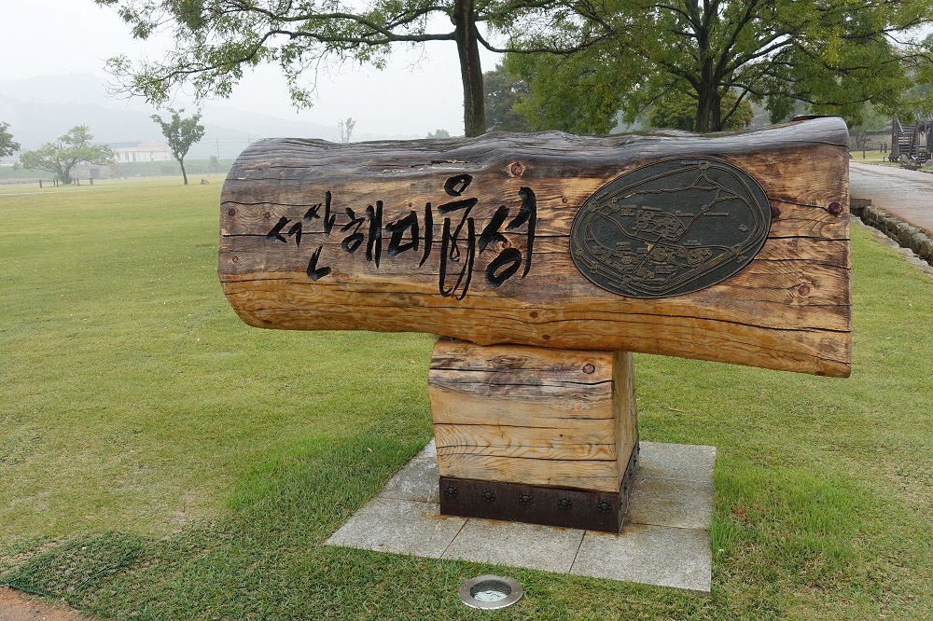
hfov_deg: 58.7
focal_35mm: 32
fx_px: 829
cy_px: 310
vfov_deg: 41.1
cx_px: 466
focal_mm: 11.69
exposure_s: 1/100
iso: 125
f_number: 5.6
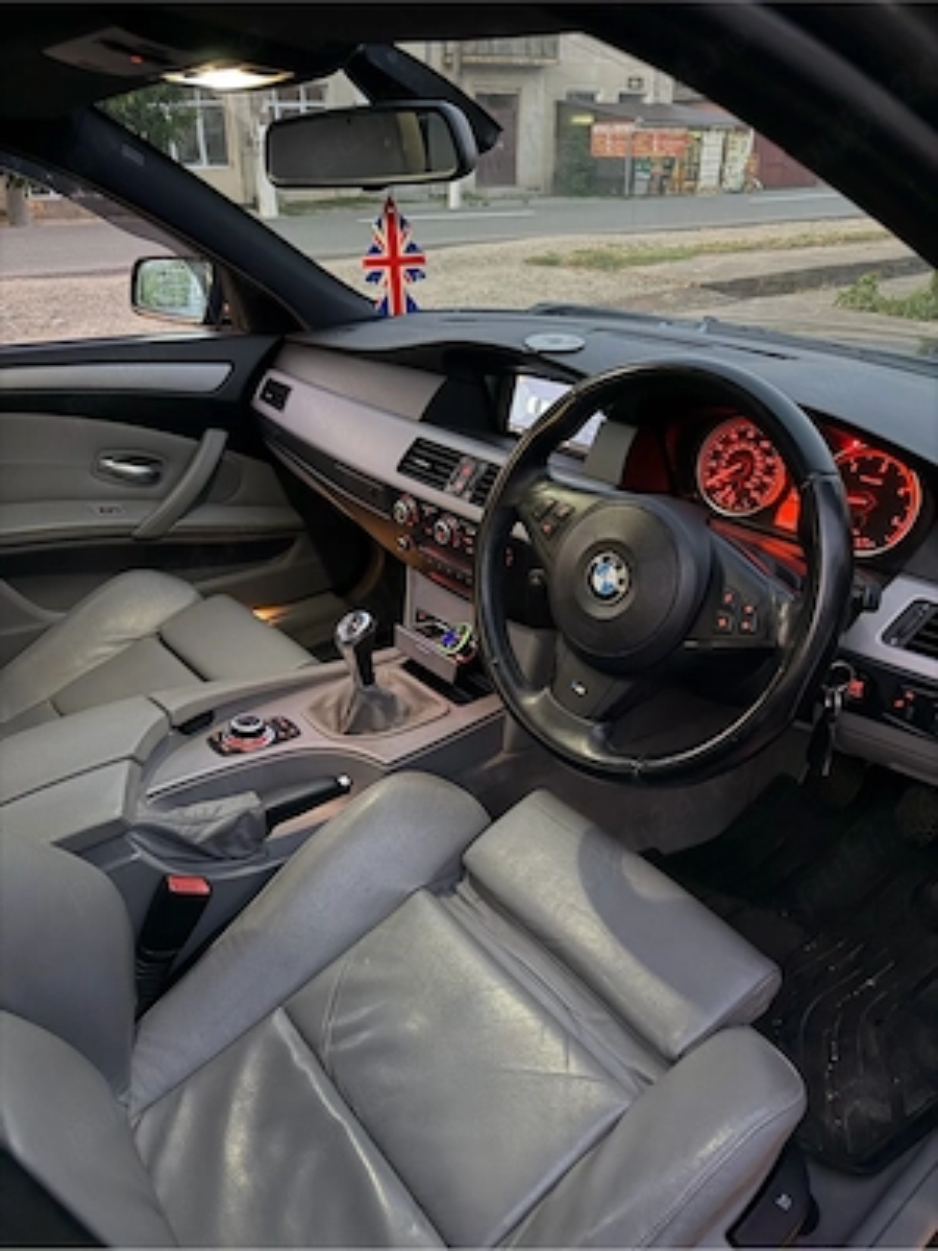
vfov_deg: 71.6
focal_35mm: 24
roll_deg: +0.8
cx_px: 469
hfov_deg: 56.8
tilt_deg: -28.5
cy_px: 626
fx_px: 867
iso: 2000
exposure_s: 1/25
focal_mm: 6.76
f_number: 1.78
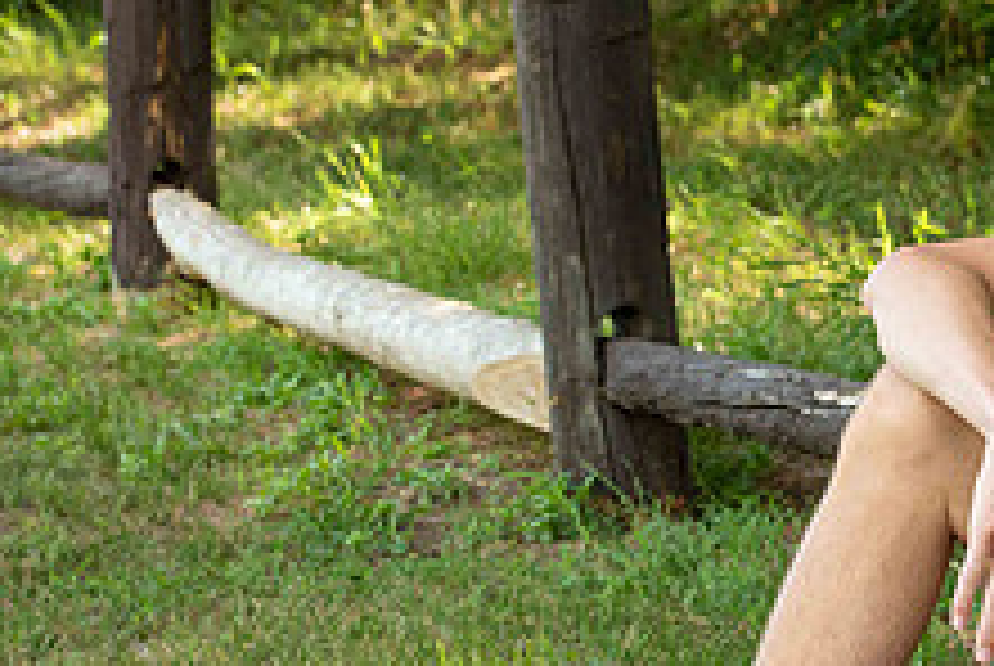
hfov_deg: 9.4
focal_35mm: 215
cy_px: 461
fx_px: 5944
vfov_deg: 6.4
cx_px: 1174
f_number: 6.3
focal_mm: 82
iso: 500
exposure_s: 1/200
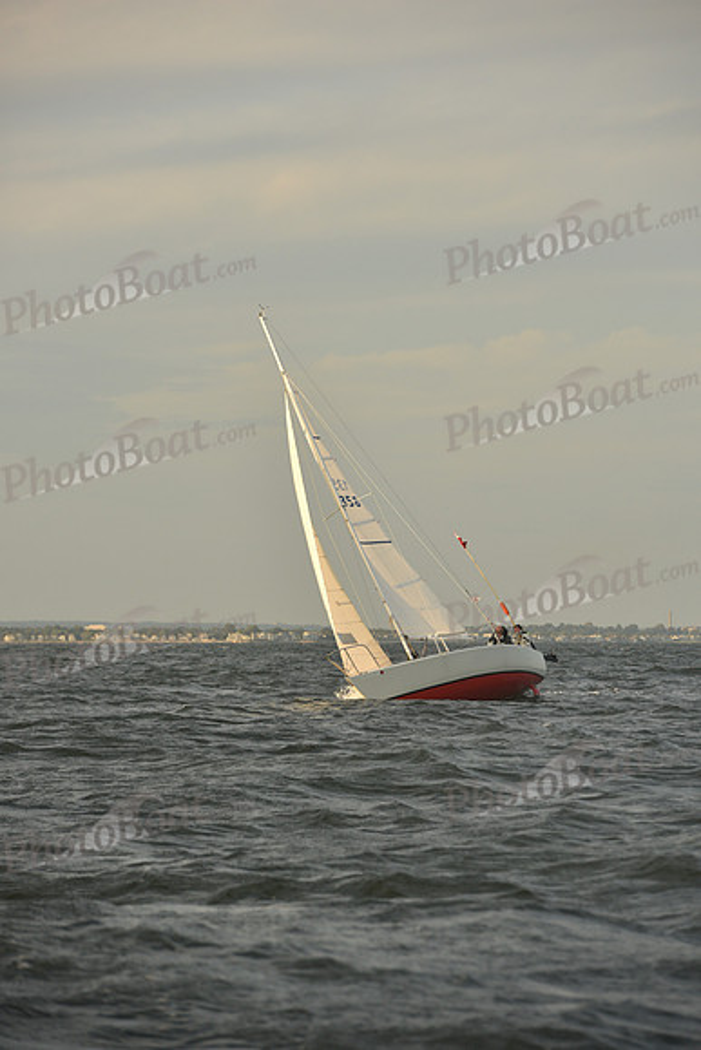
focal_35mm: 165
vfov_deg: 12.4
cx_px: 350
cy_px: 525
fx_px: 4816
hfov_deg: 8.3
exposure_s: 1/640
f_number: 5
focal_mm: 165
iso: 250
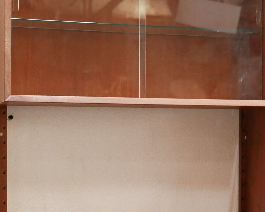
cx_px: 263
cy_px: 142
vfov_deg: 12.3
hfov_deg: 15.1
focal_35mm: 125
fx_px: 980
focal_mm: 20
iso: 1250
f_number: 1.7
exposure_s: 1/60
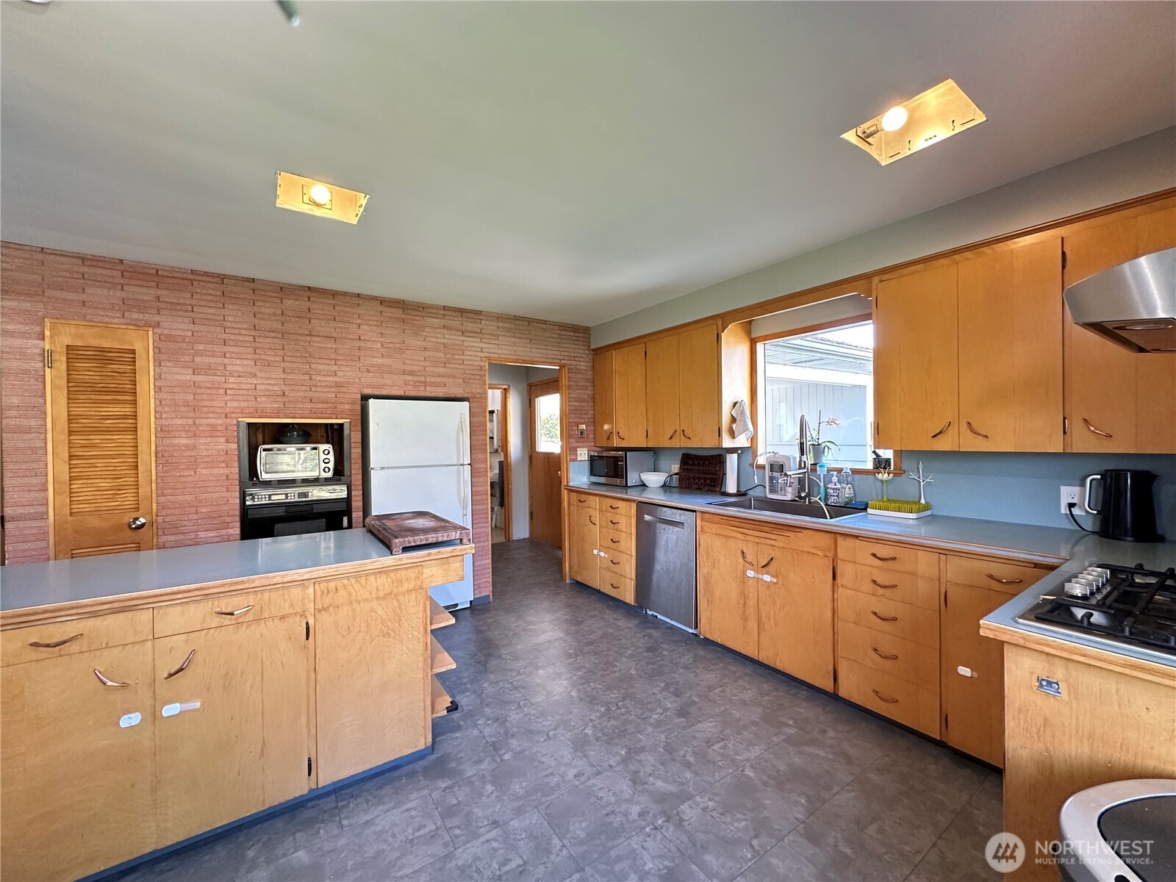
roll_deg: +0.8
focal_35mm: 14
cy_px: 441
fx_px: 476
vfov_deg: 85.7
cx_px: 588
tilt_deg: -0.7
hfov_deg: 102.1
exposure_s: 1/60
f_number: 2.2
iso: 320
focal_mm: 2.22
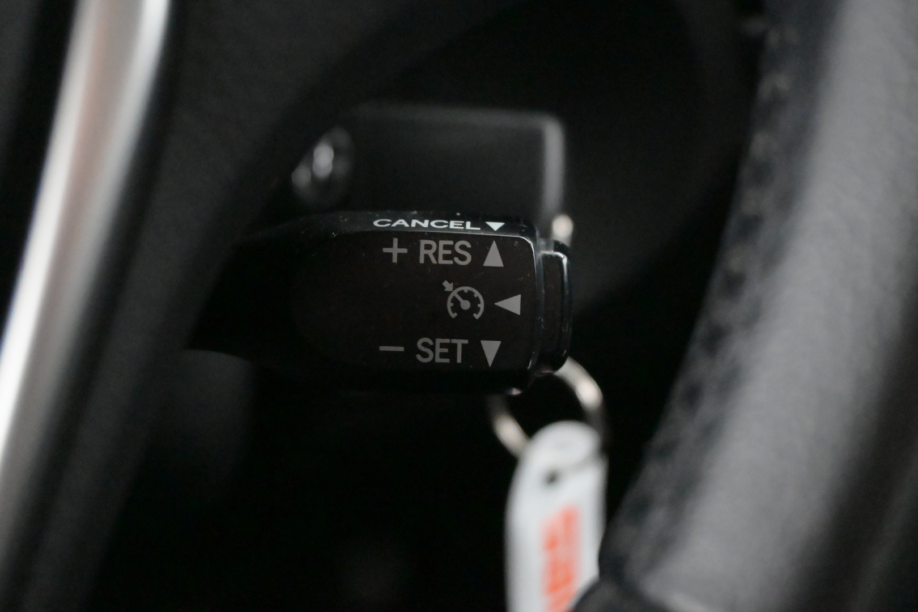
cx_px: 459
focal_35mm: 47
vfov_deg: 28.5
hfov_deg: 41.7
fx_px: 1205
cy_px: 306
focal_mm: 31.5
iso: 16000
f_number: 5
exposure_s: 1/50
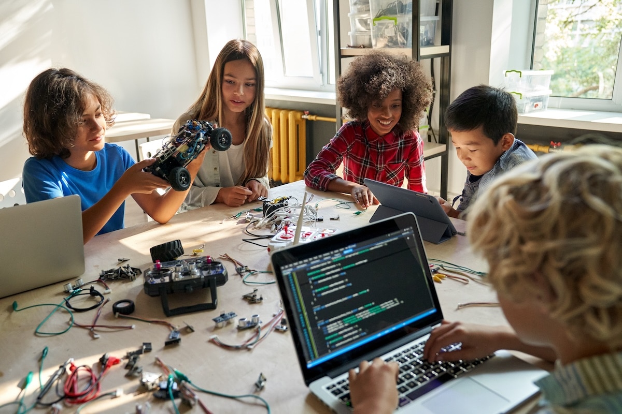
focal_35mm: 31
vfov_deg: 42.3
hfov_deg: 60.3
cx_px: 311
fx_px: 536
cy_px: 207
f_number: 4
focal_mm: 31
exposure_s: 1/125
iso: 3200
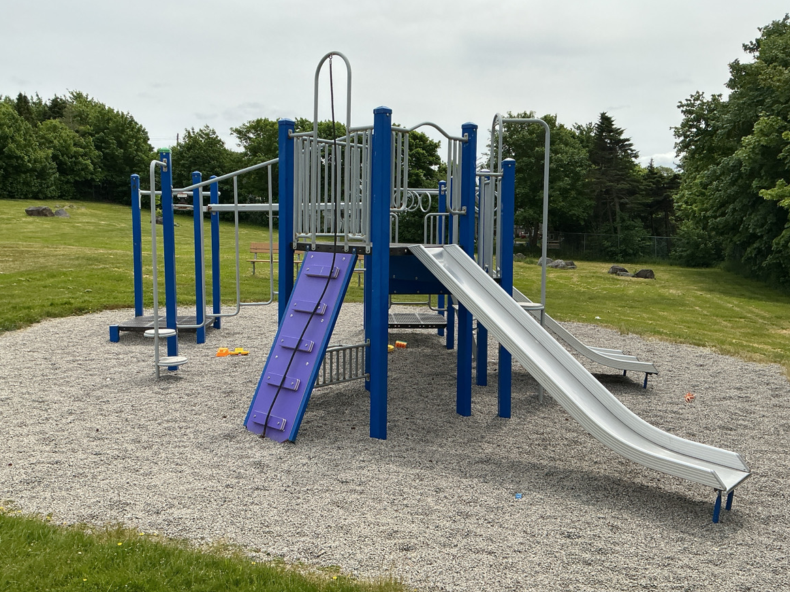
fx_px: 730
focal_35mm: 32
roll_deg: +0.1
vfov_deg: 44.2
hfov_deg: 56.8
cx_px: 377
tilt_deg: -3.8
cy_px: 291
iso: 25
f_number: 1.8
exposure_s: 1/2538
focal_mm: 3
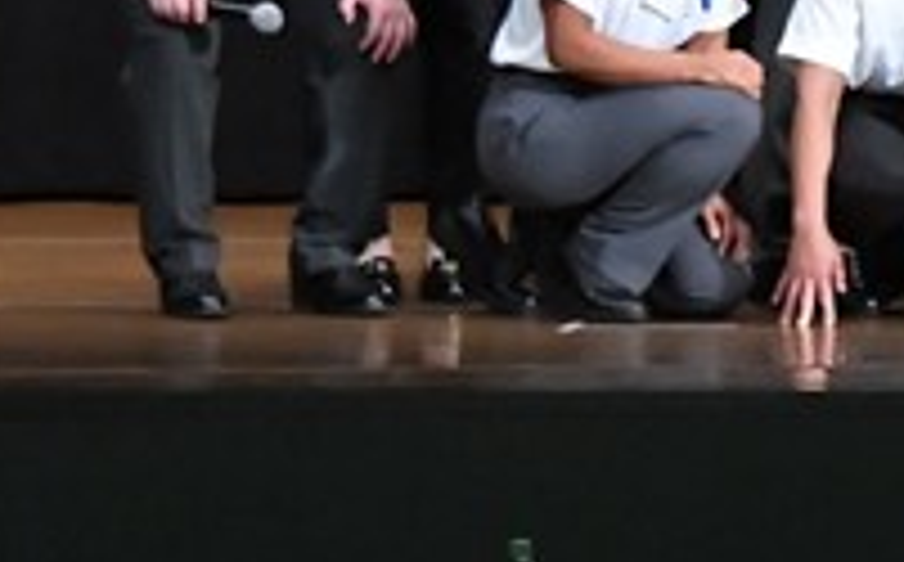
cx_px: 1711
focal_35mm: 425
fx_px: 10456
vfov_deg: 3.1
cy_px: -288
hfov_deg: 4.9
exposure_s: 1/400
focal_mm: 72
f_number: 5.6
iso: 8000
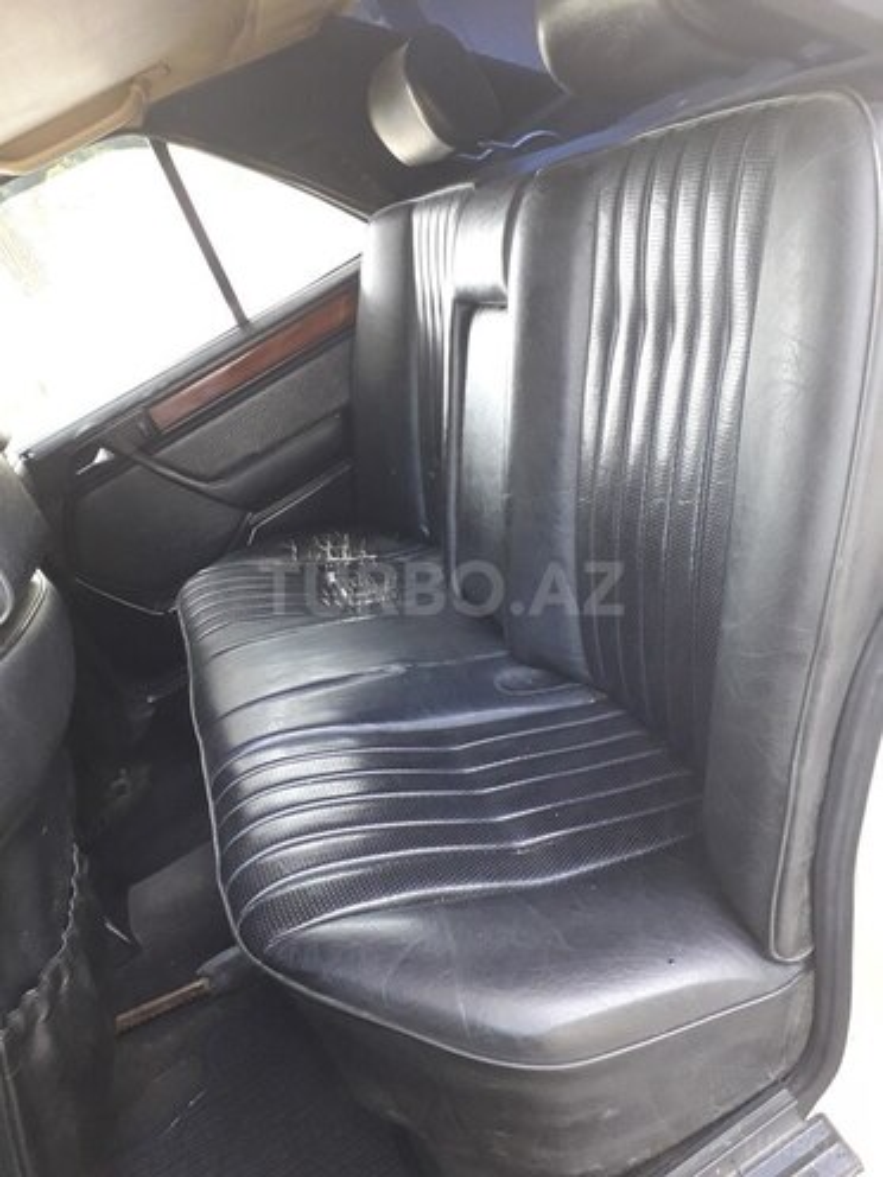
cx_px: 442
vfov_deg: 65.3
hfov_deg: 51.4
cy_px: 588
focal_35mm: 27
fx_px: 918
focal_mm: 3.6
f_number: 1.9
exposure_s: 1/50
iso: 200
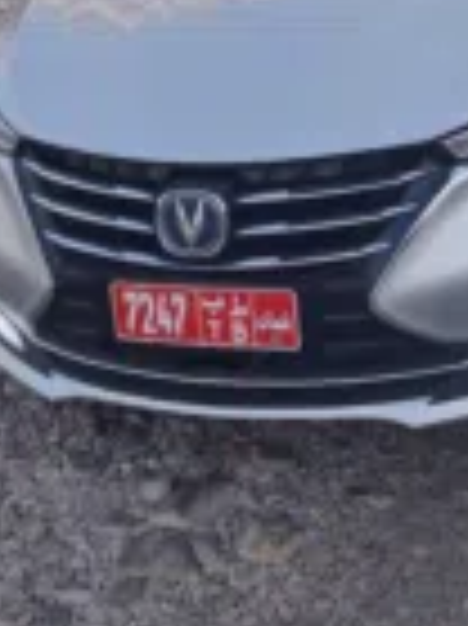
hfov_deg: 20.6
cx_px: 459
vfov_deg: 26.7
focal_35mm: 69
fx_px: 1246
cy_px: 5
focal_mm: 5.25
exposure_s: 1/417
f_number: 1.75
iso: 100
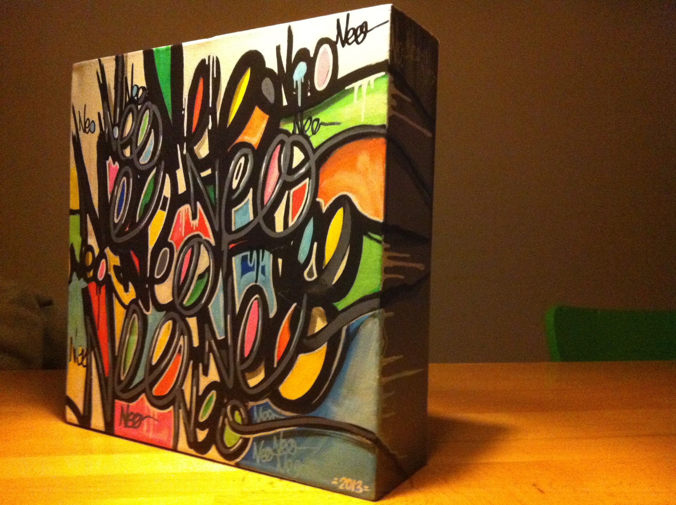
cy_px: 252
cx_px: 338
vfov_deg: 40.6
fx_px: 682
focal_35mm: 35
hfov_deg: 52.7
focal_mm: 3.85
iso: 1000
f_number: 2.8
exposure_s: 1/15
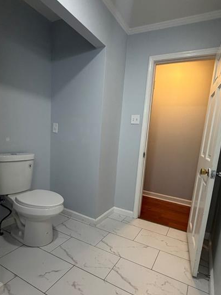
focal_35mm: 20
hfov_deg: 65.7
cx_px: 125
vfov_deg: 81.4
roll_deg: -3.7
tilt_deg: -11.0
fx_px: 170
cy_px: 167
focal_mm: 2.22
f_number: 2.2
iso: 320
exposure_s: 1/120
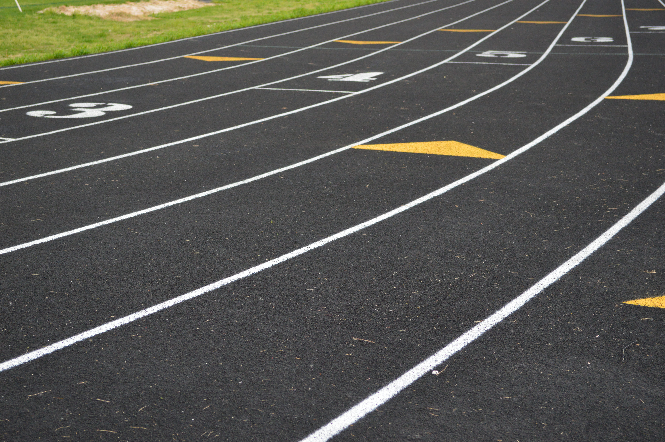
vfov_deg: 21.5
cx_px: 332
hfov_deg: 31.9
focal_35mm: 63
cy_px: 221
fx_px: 1163
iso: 900
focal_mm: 42
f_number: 5.3
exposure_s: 1/500
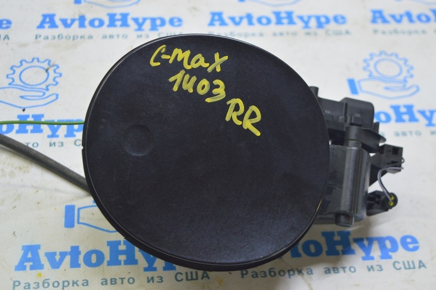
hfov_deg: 29.9
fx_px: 817
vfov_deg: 20.1
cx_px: 218
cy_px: 145
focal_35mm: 68
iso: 400
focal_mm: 45
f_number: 5.6
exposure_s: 1/20
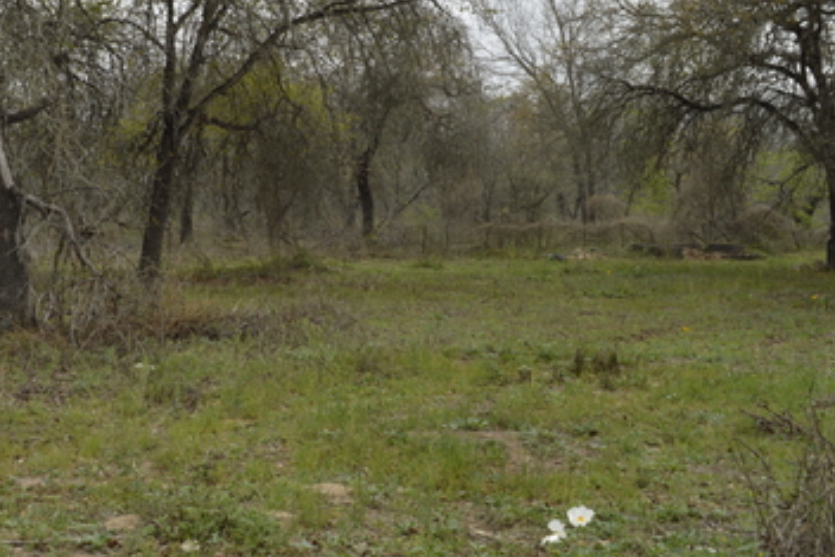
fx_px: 1137
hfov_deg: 39.6
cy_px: 152
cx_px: 251
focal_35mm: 49
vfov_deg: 27.2
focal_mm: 18
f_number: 9
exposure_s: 1/200
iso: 100
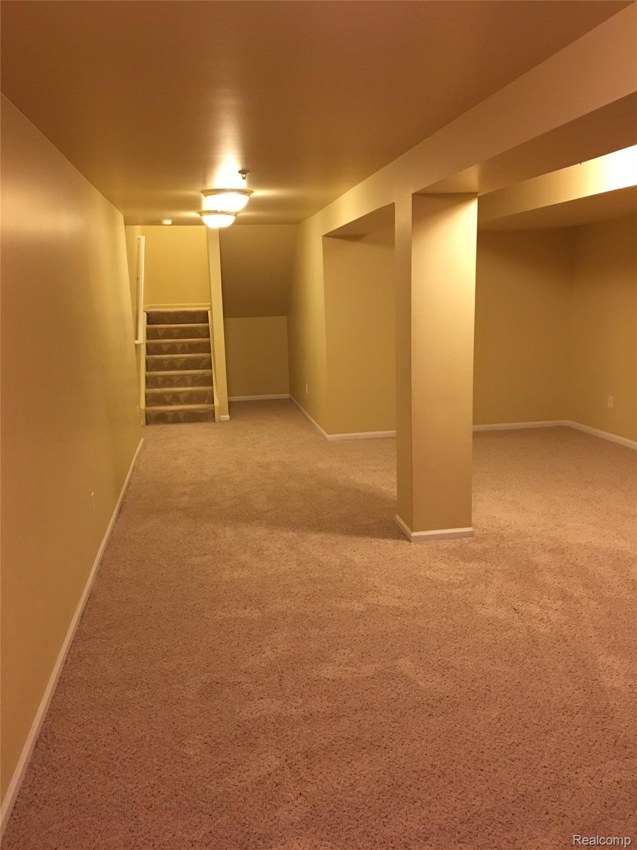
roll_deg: +2.8
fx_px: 712
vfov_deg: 61.7
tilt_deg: -11.4
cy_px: 425
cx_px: 318
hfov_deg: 48.2
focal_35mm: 29
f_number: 2.2
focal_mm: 4.15
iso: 200
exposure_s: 1/24
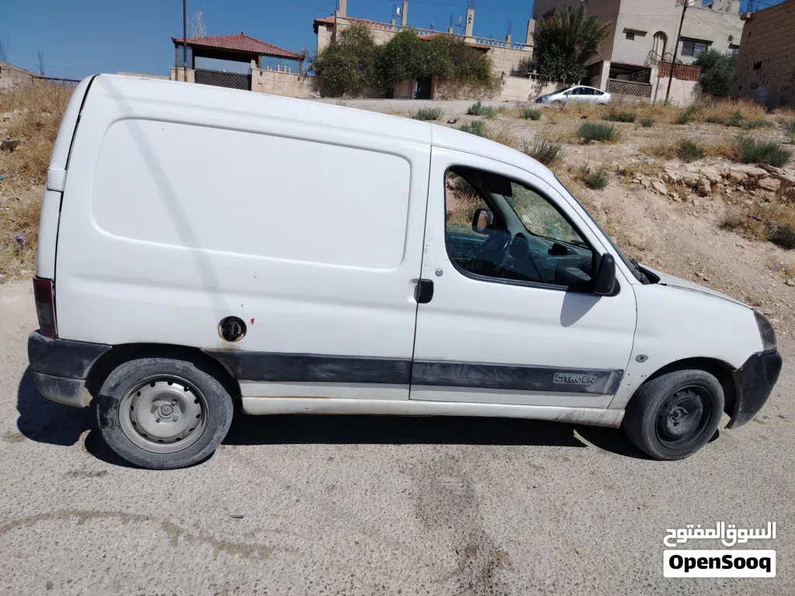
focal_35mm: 24
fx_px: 551
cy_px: 298
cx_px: 398
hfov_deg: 71.6
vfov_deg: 56.8
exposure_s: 1/1938
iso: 101
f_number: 1.75
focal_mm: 5.25
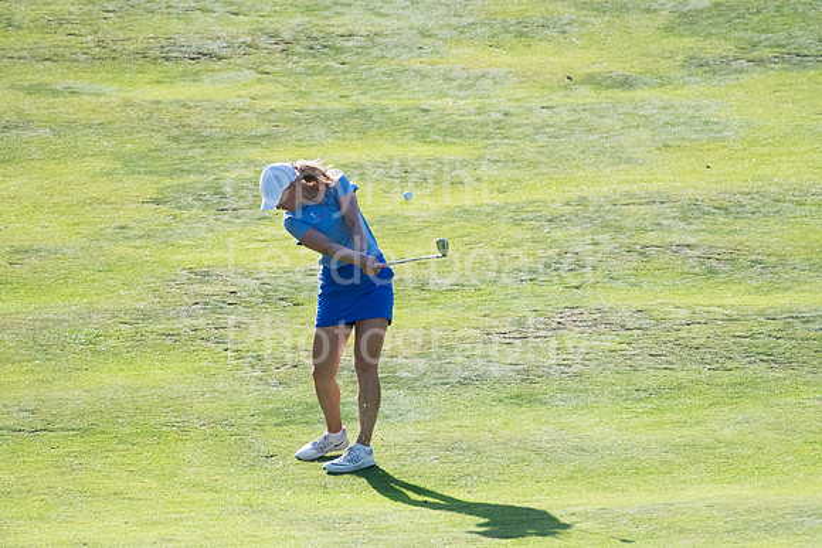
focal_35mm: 750
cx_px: 411
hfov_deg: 2.7
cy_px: 274
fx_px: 17128
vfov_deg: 1.8
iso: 1600
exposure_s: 1/6400
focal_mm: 500
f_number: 6.3
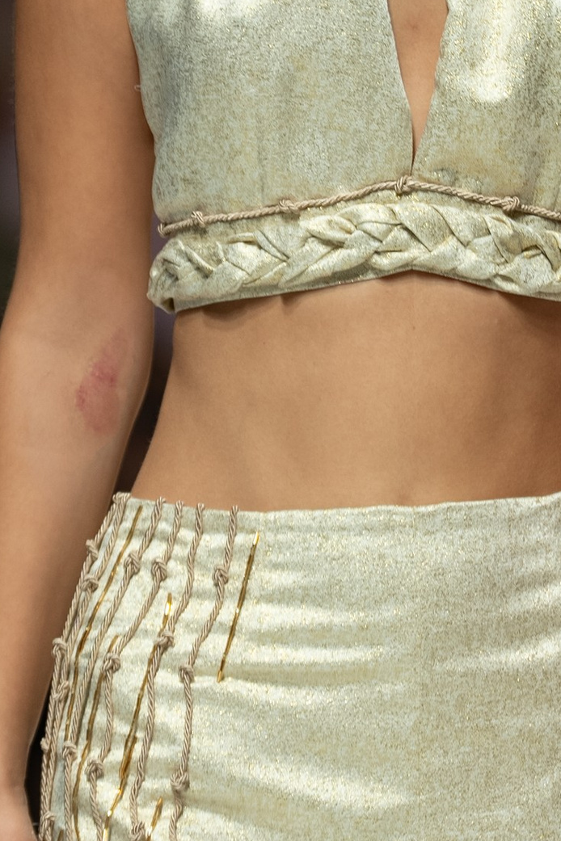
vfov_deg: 2.8
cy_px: 286
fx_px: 17249
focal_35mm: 738
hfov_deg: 1.9
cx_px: 297
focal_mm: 200
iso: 200
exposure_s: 1/320
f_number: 2.8
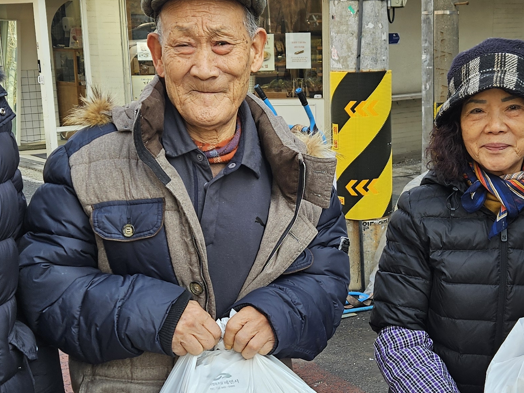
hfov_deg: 32.6
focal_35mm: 59
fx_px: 893
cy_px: 270
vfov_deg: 24.7
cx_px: 326
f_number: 1.8
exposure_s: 1/333
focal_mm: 5.4
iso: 25
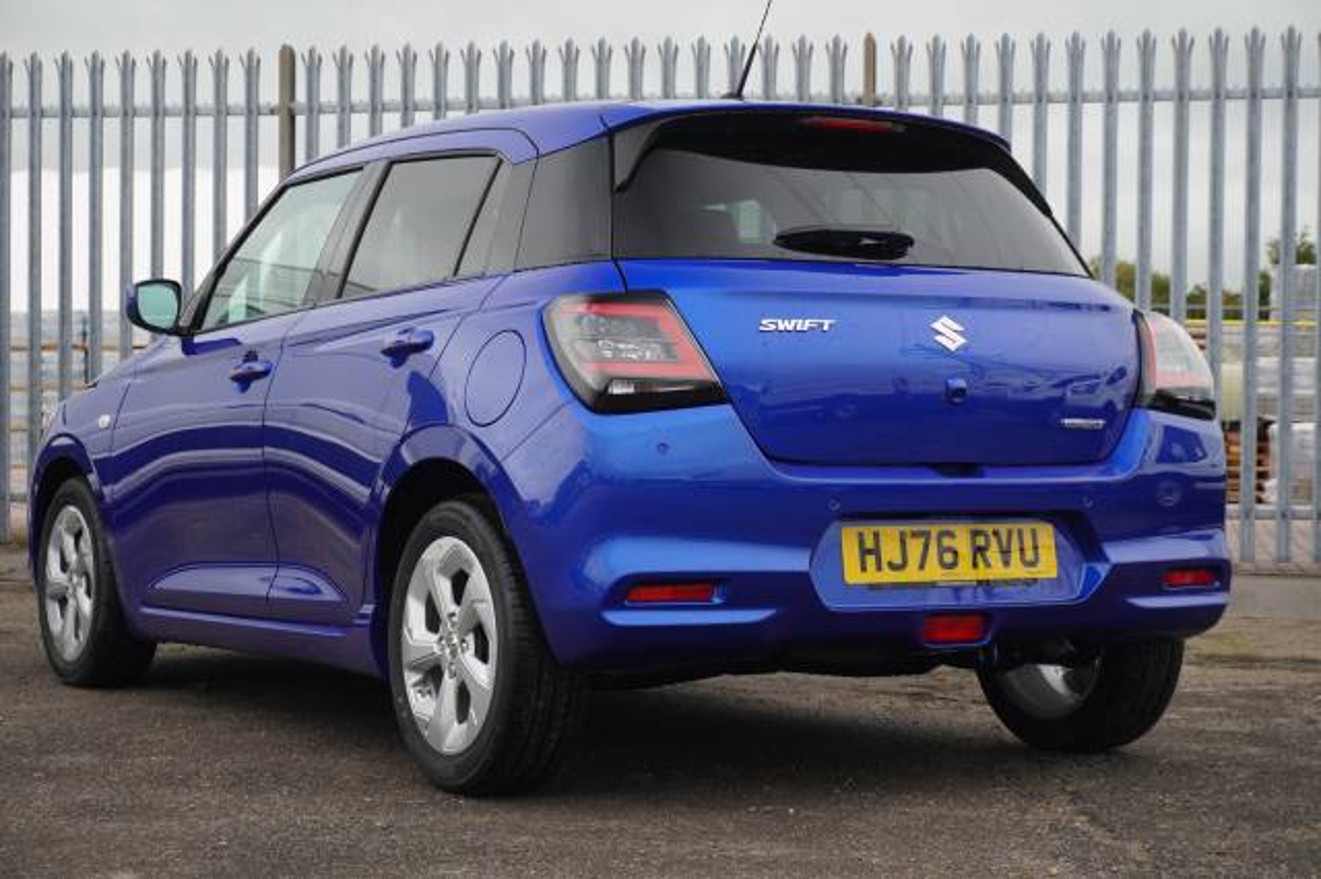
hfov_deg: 29.3
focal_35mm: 69
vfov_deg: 19.7
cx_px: 660
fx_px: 2531
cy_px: 440
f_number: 5.6
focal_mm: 46
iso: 400
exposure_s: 1/200
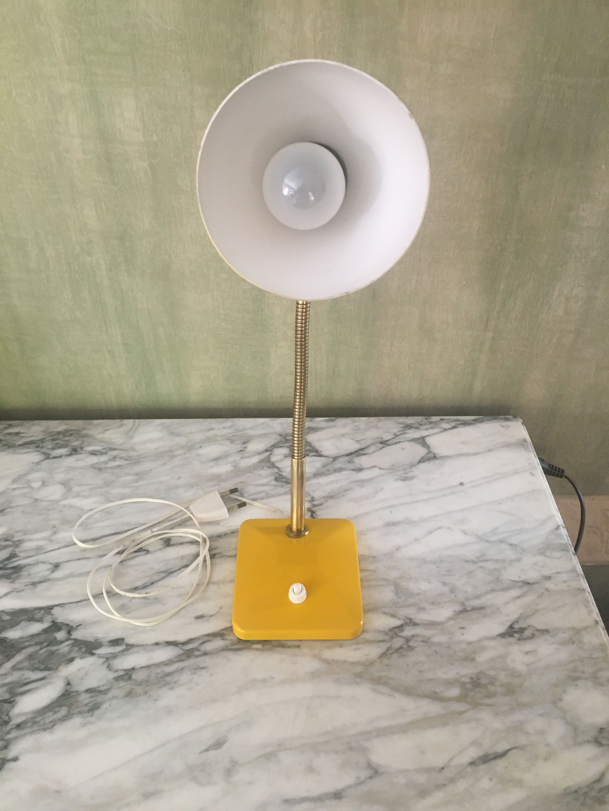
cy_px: 406
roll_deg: -0.4
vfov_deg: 61.7
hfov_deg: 48.2
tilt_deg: -40.3
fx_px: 680
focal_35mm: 29
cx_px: 304
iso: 160
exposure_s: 1/33
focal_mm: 4.15
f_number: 2.2
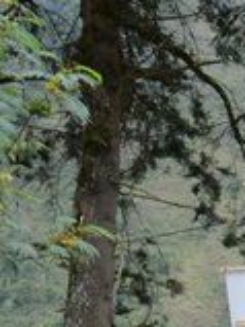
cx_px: 894
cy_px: 512
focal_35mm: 147
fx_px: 1389
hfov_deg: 7.7
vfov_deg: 12.7
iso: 400
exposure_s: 1/80
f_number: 4.5
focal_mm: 18
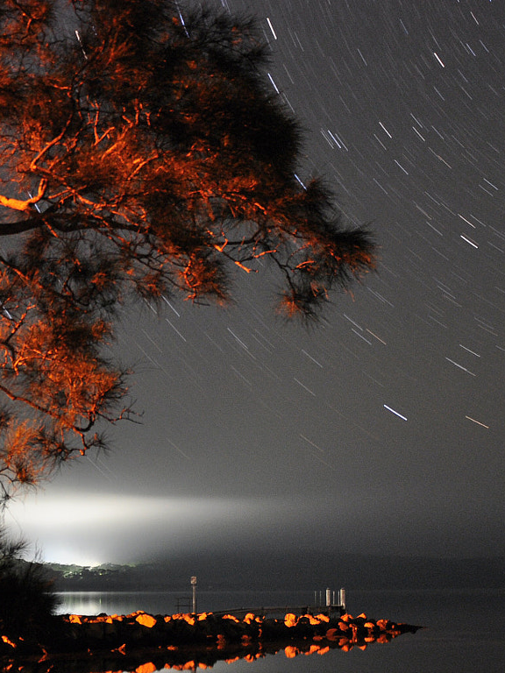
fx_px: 1050
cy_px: 438
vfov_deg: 35.3
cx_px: 298
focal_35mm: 54
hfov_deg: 27.0
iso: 320
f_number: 3.5
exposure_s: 612
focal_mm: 18
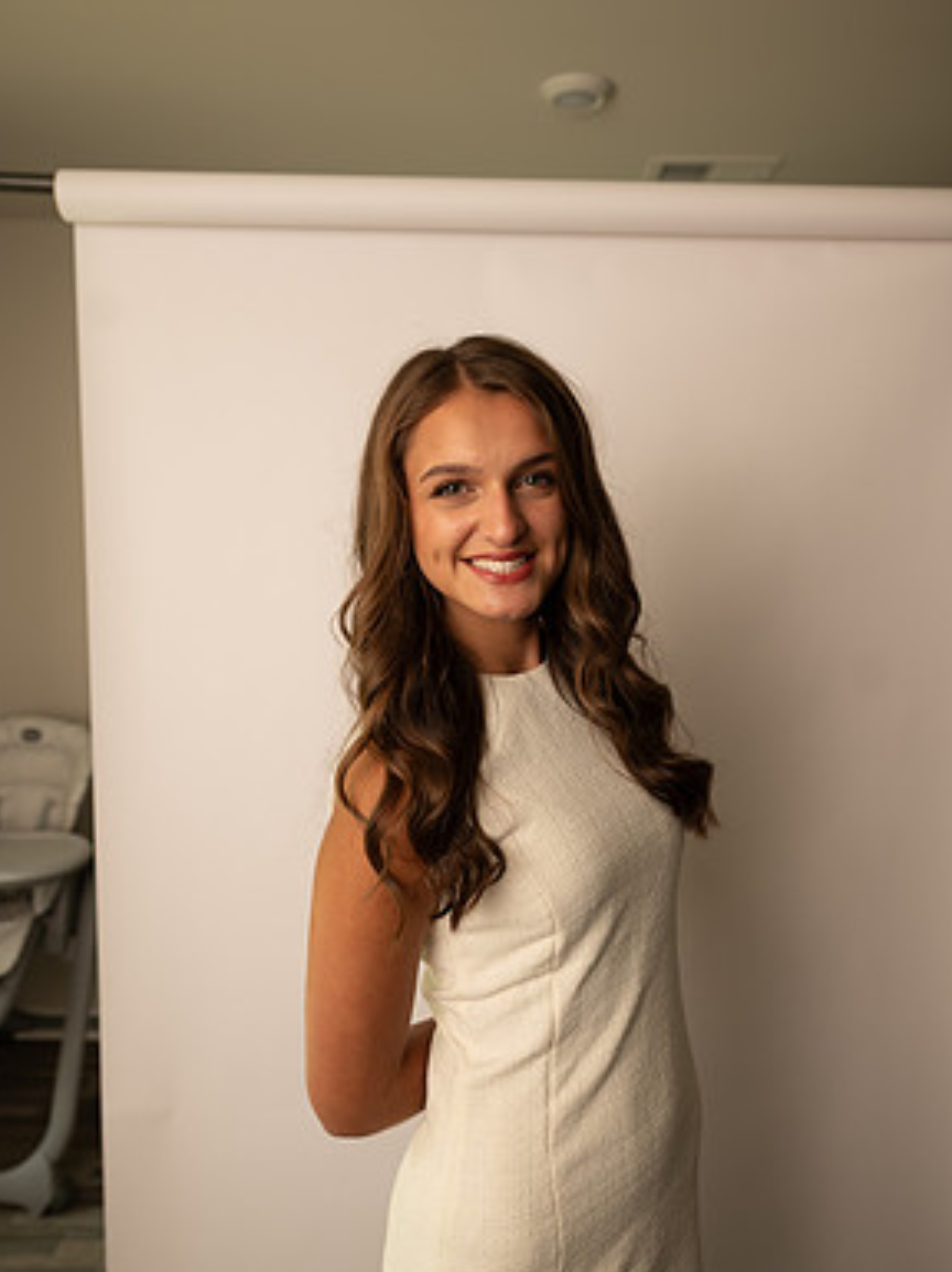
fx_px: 992
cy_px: 657
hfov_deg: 51.3
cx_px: 476
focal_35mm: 27
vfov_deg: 65.4
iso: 100
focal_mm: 24
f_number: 3.2
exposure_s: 1/160
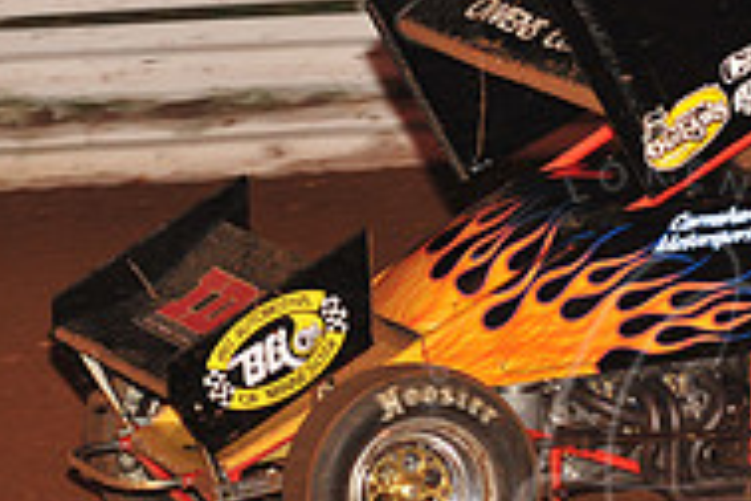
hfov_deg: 6.0
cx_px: 656
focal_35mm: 343
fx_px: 7155
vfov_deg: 4.0
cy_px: 32
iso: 1000
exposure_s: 1/320
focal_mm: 112
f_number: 6.3
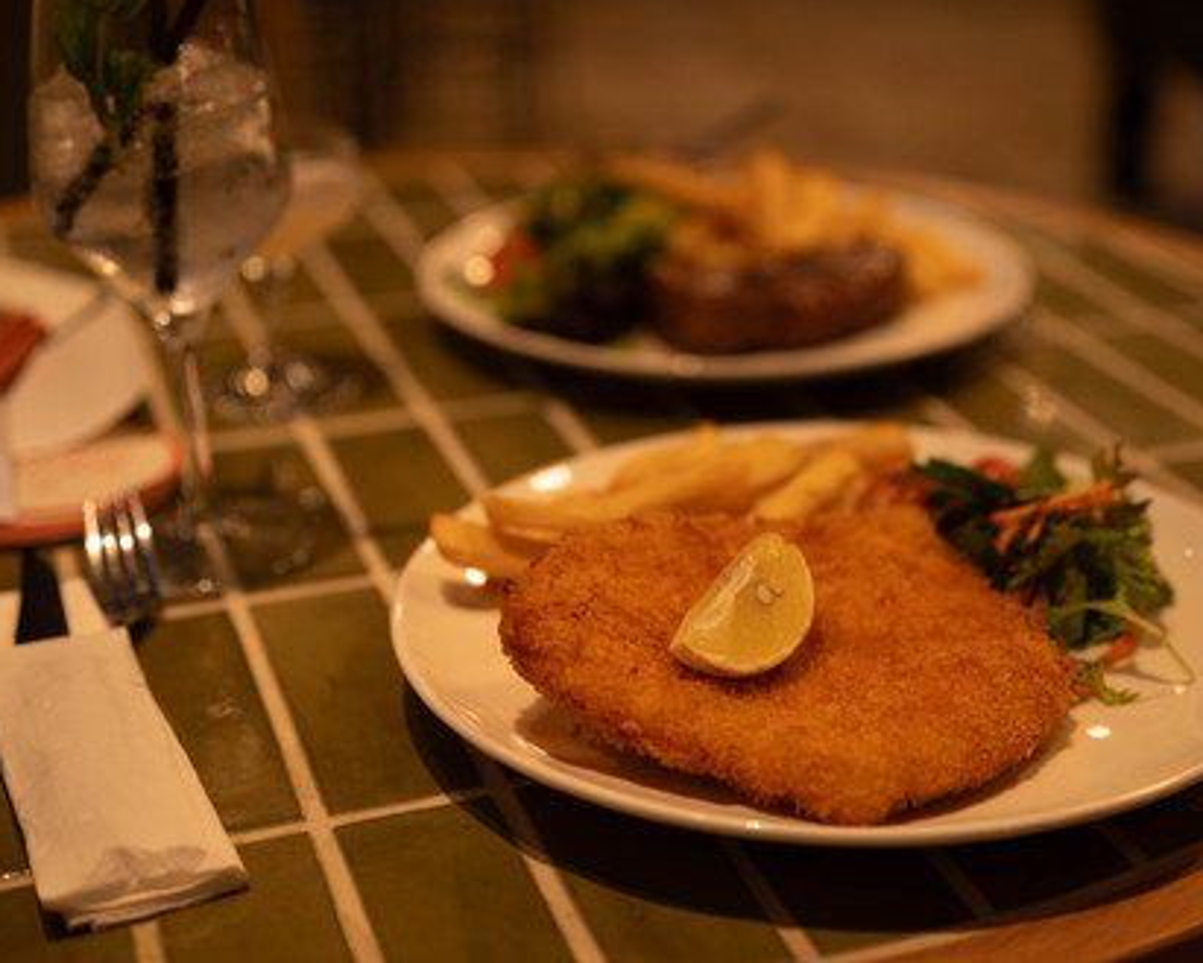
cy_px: 479
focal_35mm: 57
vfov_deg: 26.7
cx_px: 720
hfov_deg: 32.9
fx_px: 2030
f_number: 2
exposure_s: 1/40
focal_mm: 50
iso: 160
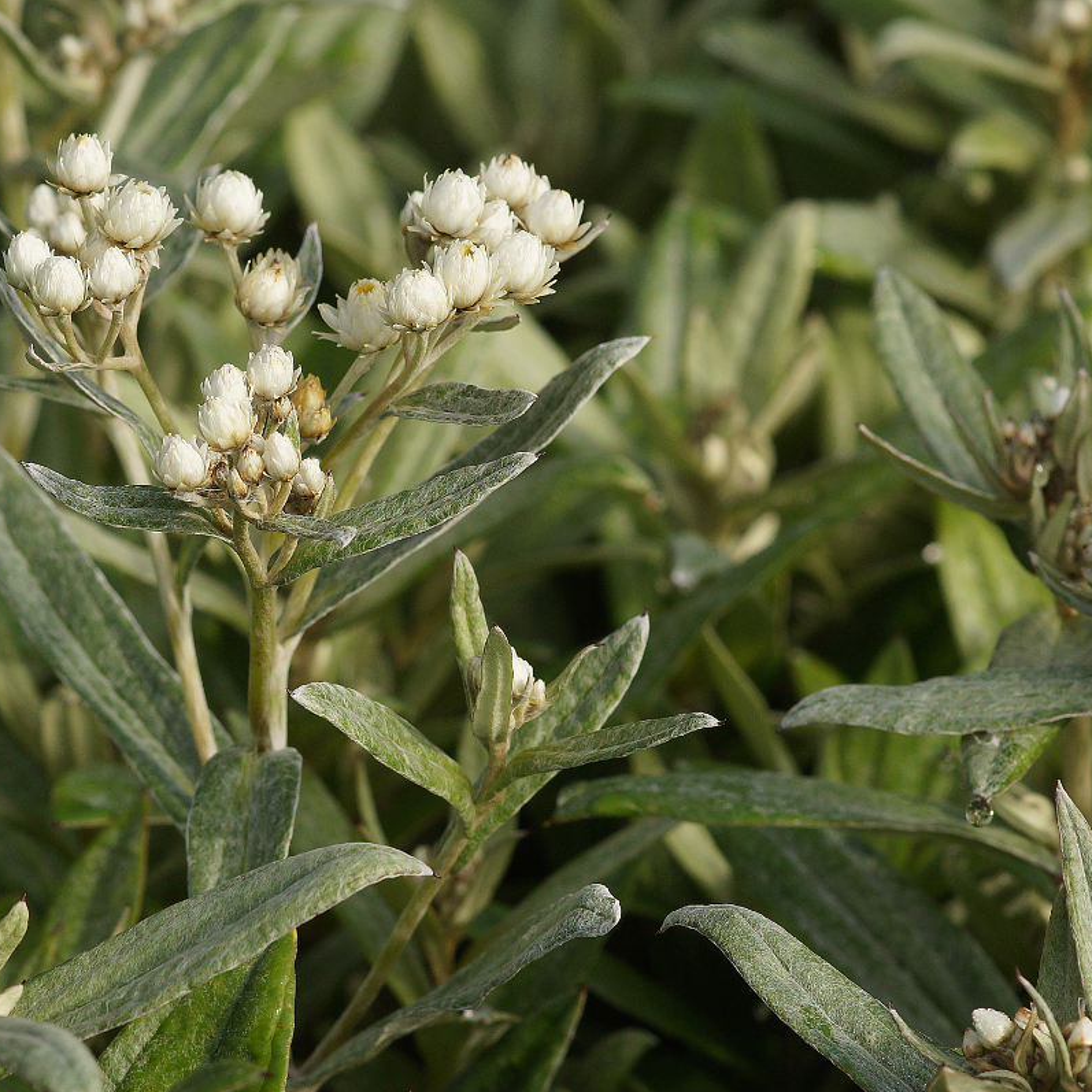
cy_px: 547
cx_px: 281
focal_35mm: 192
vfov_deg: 9.1
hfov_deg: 9.1
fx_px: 6853
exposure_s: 1/160
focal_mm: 100
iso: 125
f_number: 8
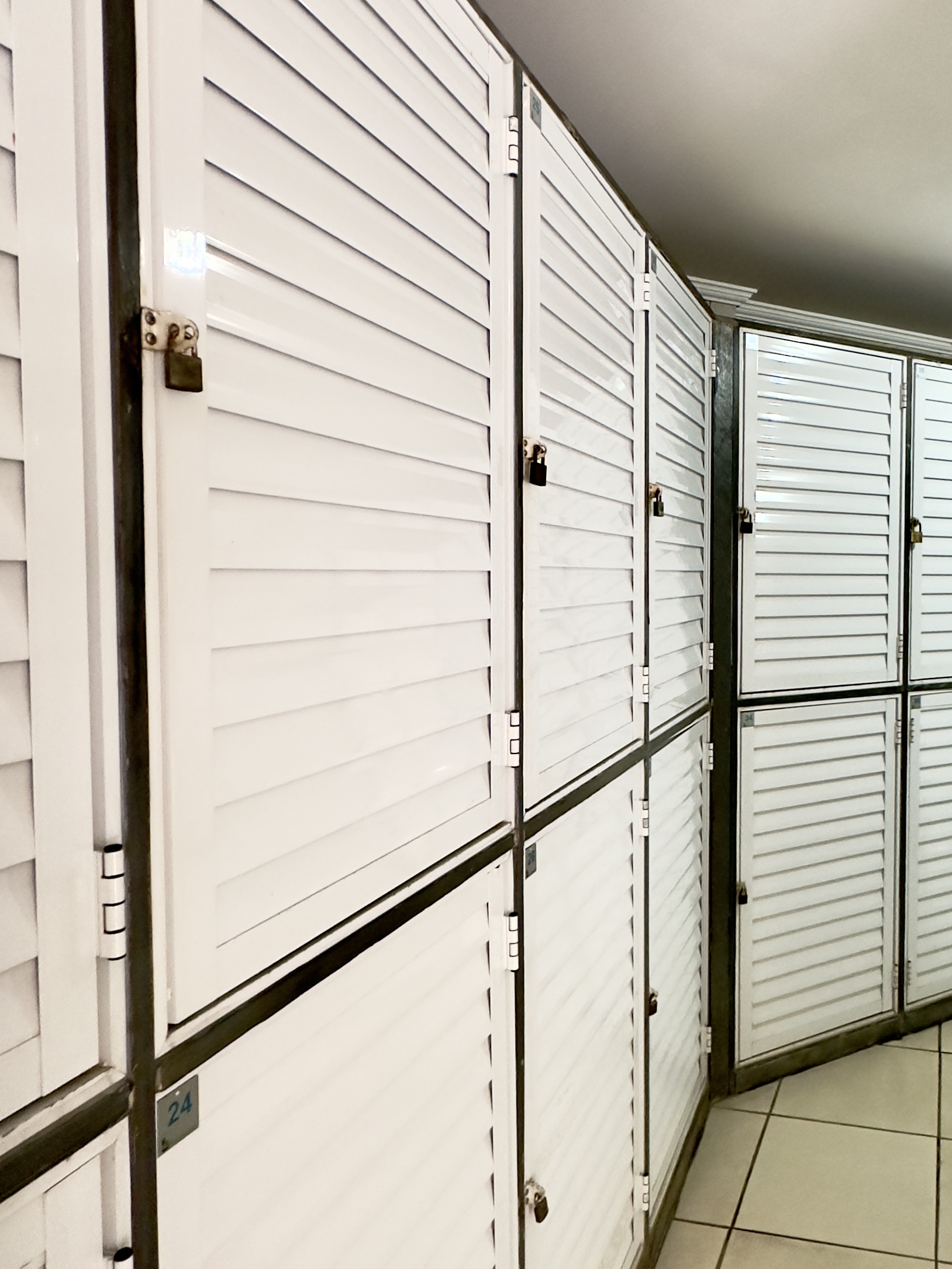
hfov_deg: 50.2
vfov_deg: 67.3
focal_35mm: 26
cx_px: 746
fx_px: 953
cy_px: 607
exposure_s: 1/60
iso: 400
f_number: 2.2
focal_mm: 2.22
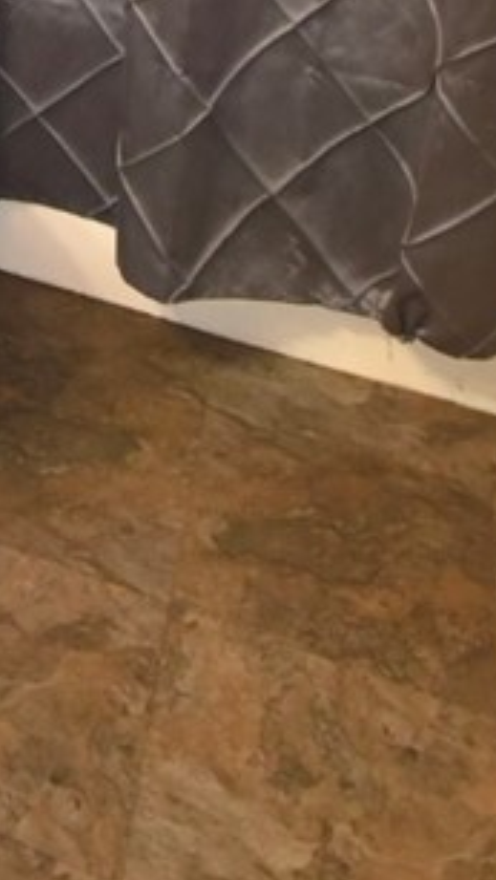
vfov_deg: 24.8
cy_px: -473
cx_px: -350
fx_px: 1471
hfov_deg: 16.5
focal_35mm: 63
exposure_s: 1/60
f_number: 8
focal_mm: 17
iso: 2500
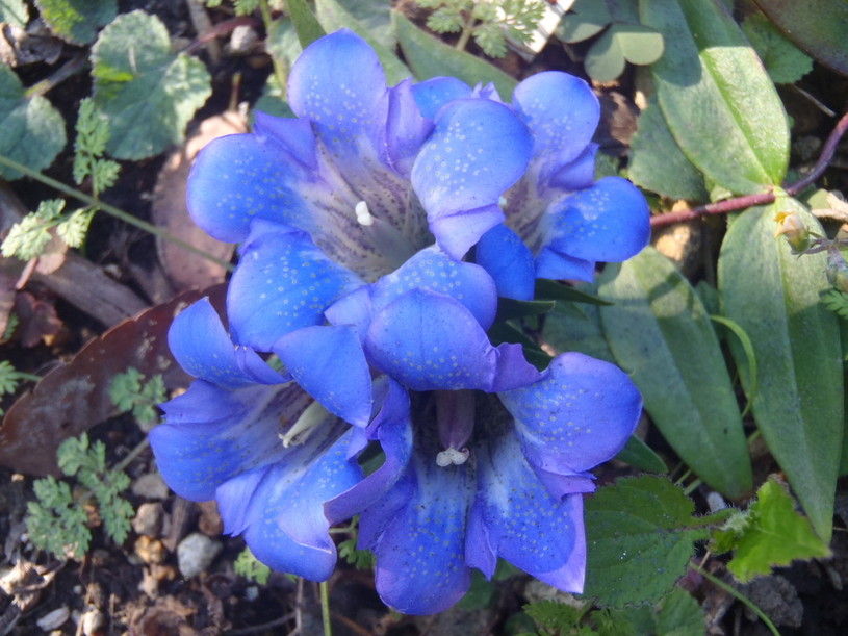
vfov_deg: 38.7
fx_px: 906
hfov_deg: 50.1
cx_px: 424
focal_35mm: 37
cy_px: 318
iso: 200
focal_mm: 6.64
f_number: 4.7
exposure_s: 1/40
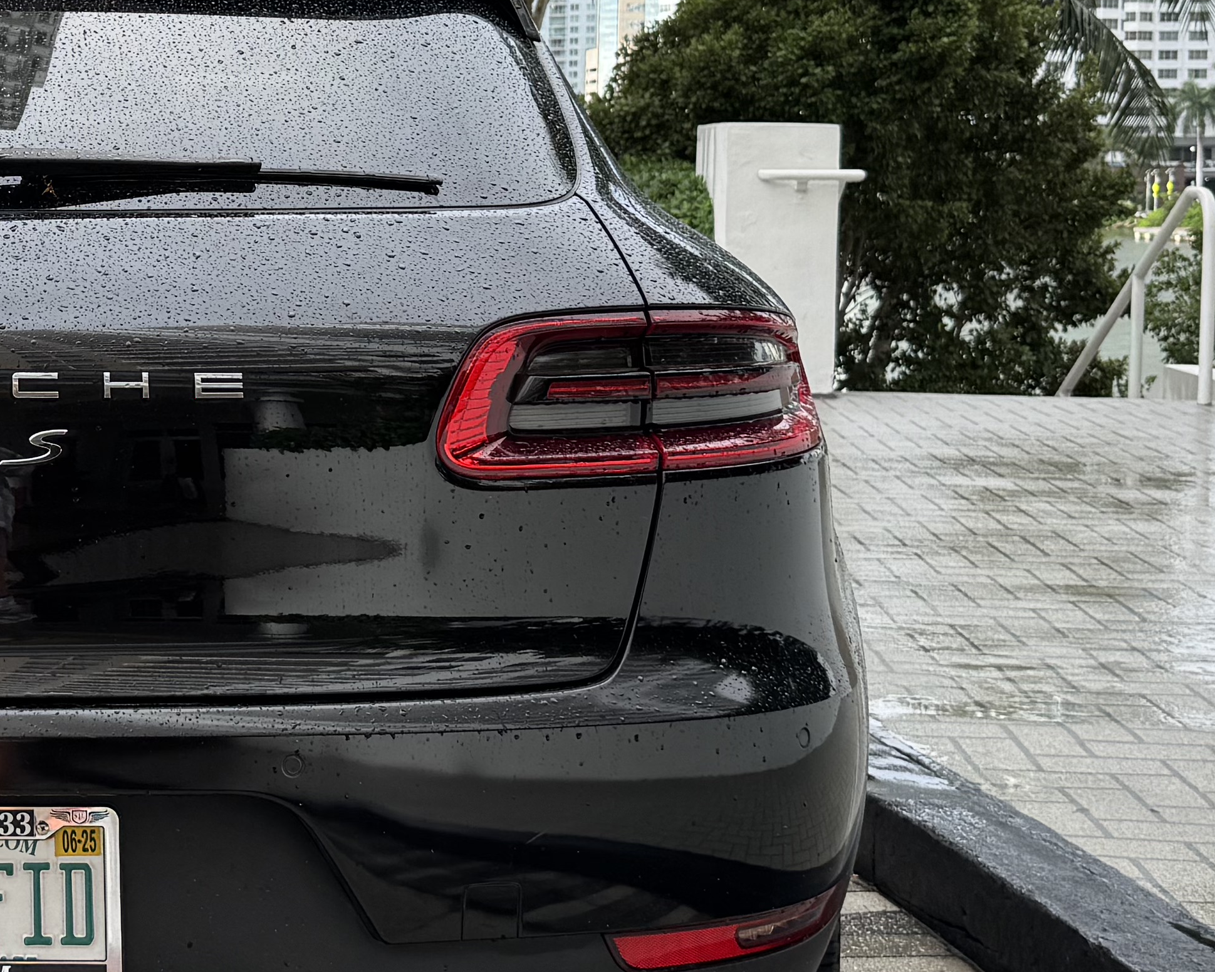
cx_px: -117
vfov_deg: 22.0
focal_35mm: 69
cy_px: 300
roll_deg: +0.5
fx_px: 2481
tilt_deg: -4.2
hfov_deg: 25.5
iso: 80
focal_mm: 6.76
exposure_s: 1/864
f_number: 1.78
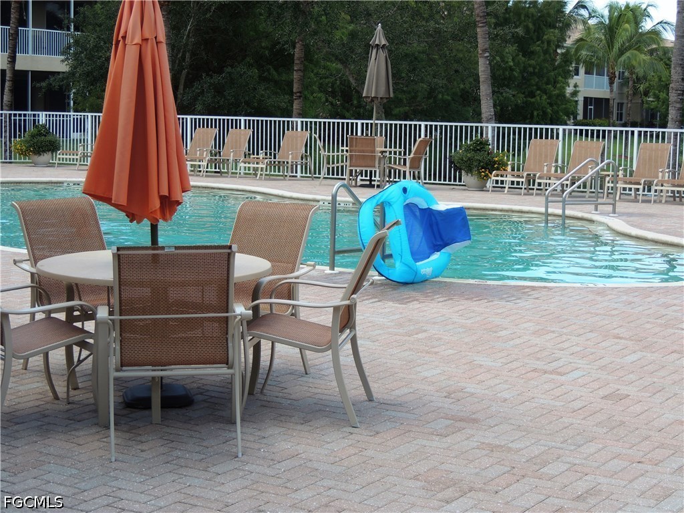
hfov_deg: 27.8
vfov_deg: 21.0
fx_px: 1383
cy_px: 256
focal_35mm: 70
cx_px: 342
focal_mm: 12.4
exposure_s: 1/250
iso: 100
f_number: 3.9
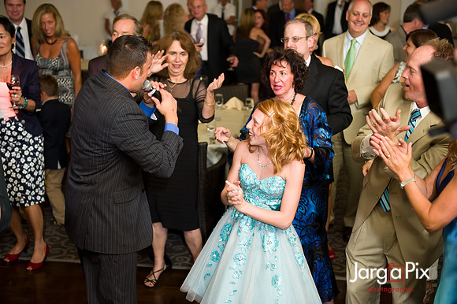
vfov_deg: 22.6
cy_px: 152
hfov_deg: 33.4
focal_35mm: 60
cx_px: 228
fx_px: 761
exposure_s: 1/125
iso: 1600
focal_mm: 60
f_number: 3.2
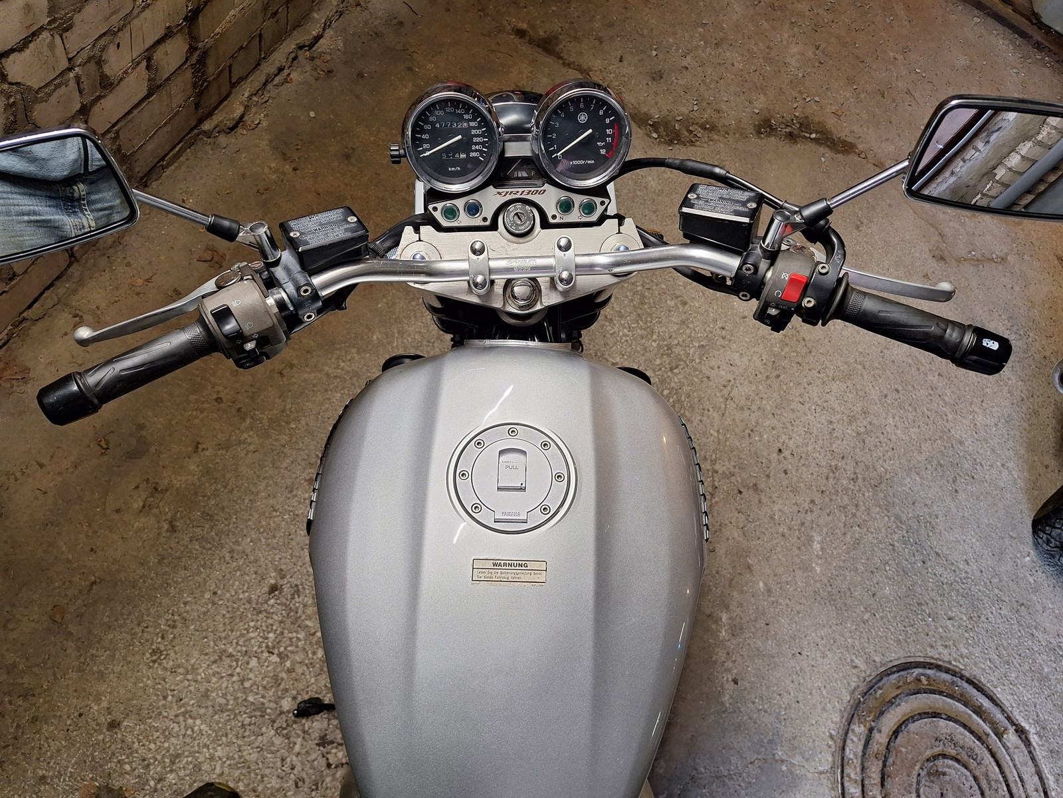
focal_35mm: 23
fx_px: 706
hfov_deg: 73.9
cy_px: 399
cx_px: 532
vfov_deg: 58.9
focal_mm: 5.54
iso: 100
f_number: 1.8
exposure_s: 1/50
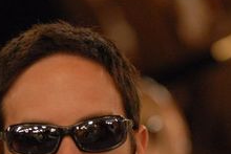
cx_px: 79
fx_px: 2729
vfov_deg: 3.2
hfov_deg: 4.8
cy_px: 173
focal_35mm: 425
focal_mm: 120
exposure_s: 1/125
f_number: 3.2
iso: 1000
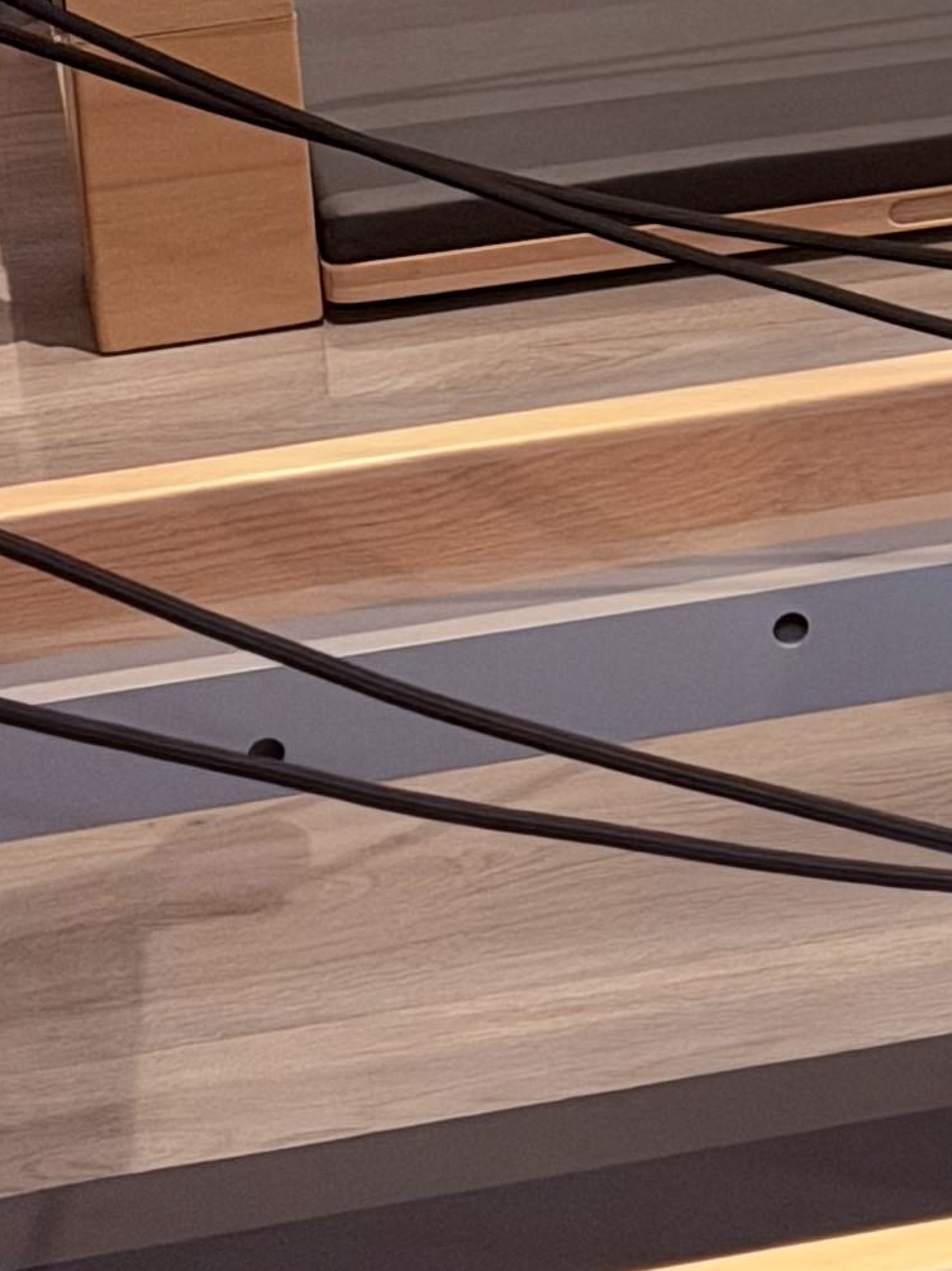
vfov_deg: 9.9
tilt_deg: -17.0
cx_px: 1460
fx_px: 7079
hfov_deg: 7.5
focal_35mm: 193
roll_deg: +1.8
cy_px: -735
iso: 320
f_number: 1.78
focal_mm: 6.76
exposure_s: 1/33
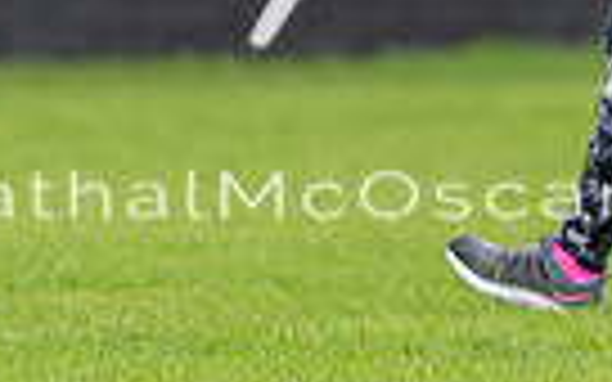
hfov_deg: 1.0
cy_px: -379
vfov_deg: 0.6
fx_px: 34309
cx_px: 482
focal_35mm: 2057
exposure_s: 1/1000
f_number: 2.8
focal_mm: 300
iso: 320
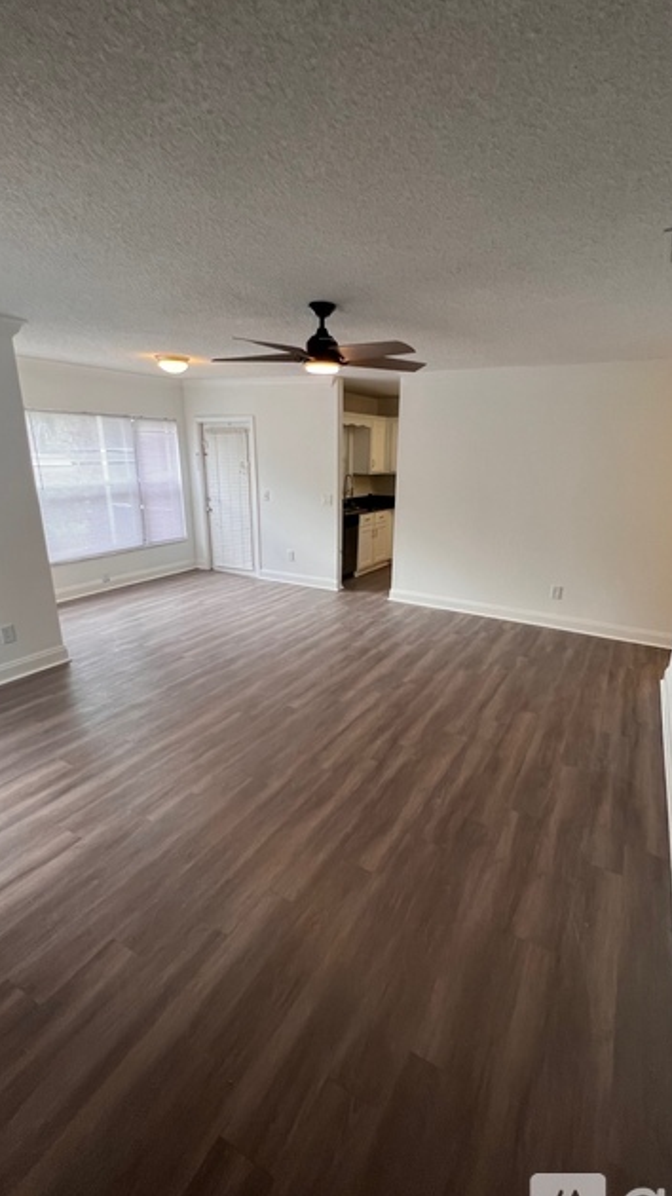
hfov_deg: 70.4
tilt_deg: -18.0
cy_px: 616
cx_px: 363
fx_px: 476
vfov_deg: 103.0
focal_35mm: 15
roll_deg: -1.3
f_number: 1.8
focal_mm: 1.57
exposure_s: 1/120
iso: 200
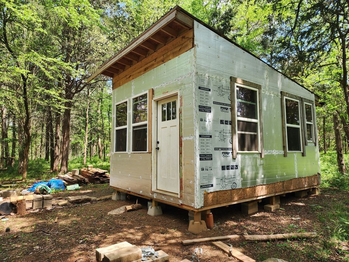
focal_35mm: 23
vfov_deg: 58.9
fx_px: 232
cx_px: 174
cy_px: 131
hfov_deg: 73.9
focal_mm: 6.4
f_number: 1.8
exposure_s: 1/180
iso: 16
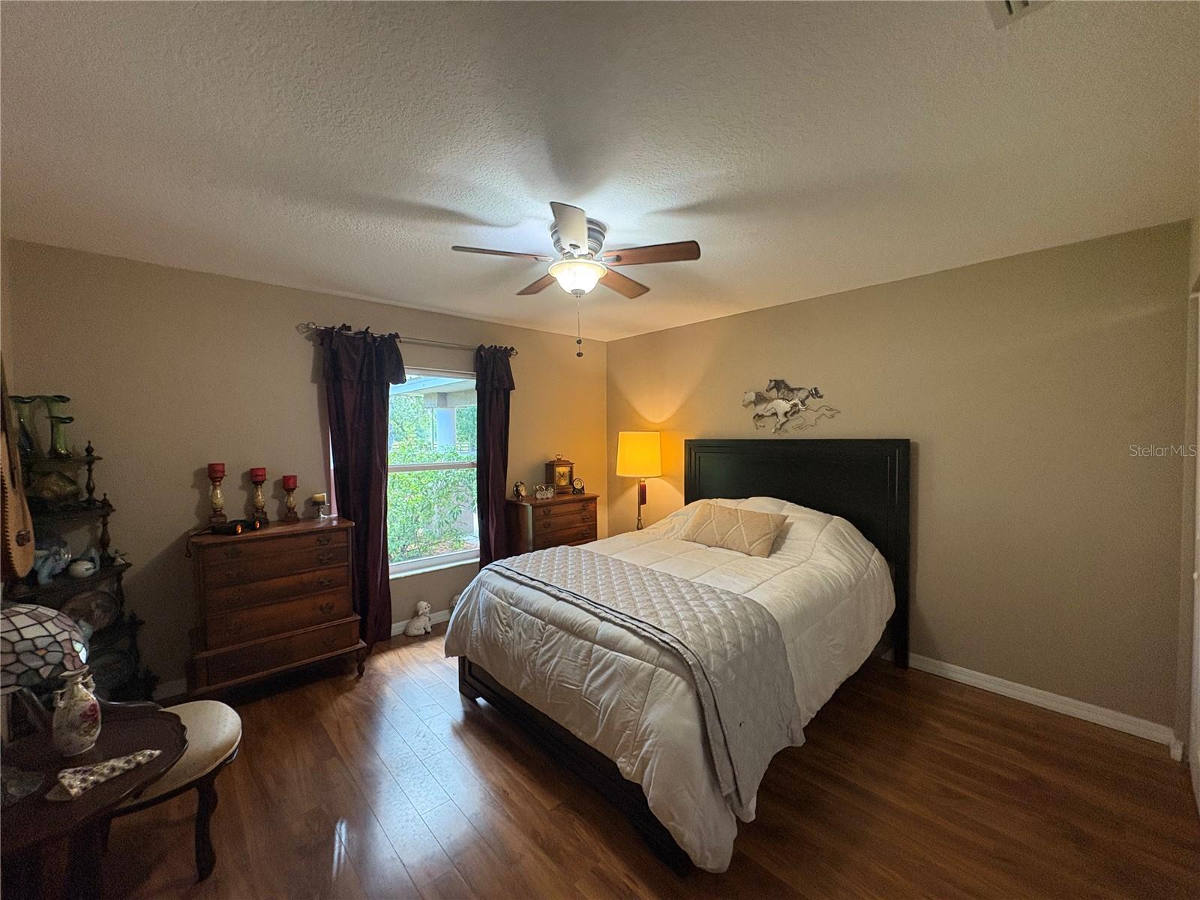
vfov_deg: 85.7
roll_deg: +0.9
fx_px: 485
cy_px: 450
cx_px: 600
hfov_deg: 102.1
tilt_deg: -2.1
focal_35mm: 14
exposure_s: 1/60
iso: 320
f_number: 2.2
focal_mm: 2.22
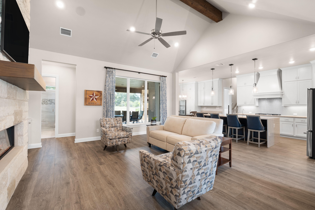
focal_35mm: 16
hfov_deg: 96.7
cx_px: 158
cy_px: 105
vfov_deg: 73.7
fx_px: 140
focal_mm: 16
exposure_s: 1.6
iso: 250
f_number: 10
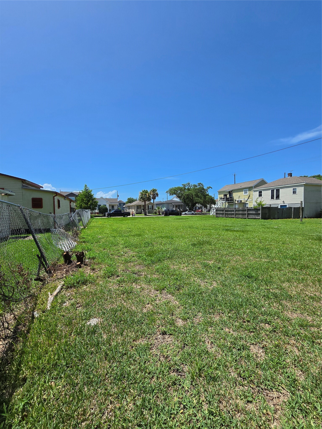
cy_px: 214
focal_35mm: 13
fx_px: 161
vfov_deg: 106.2
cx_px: 161
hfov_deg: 89.9
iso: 50
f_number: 2.2
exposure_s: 1/3194
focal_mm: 2.2
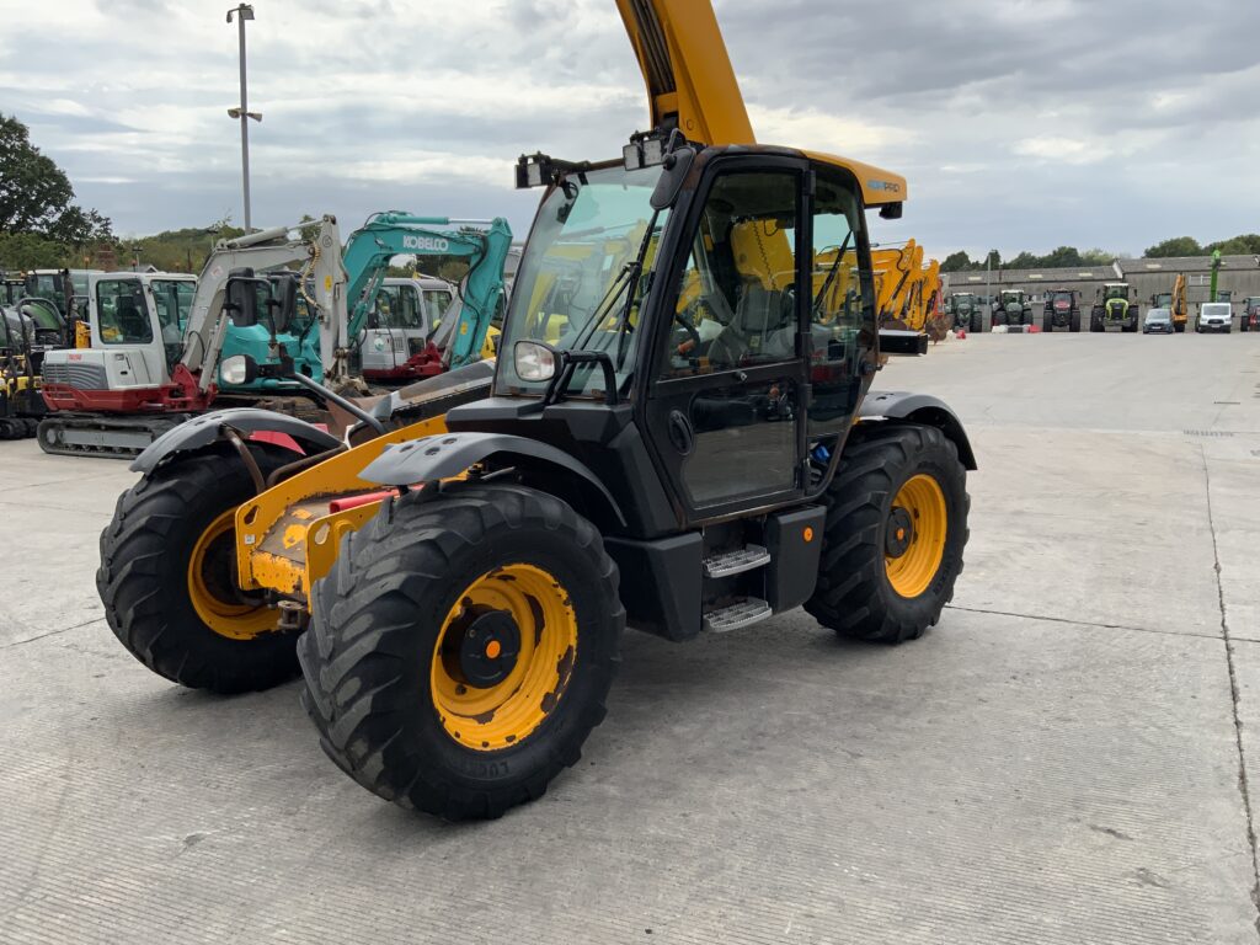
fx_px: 1056
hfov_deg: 61.7
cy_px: 472
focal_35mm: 29
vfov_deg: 48.2
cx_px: 630
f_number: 1.8
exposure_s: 1/1377
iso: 16
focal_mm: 3
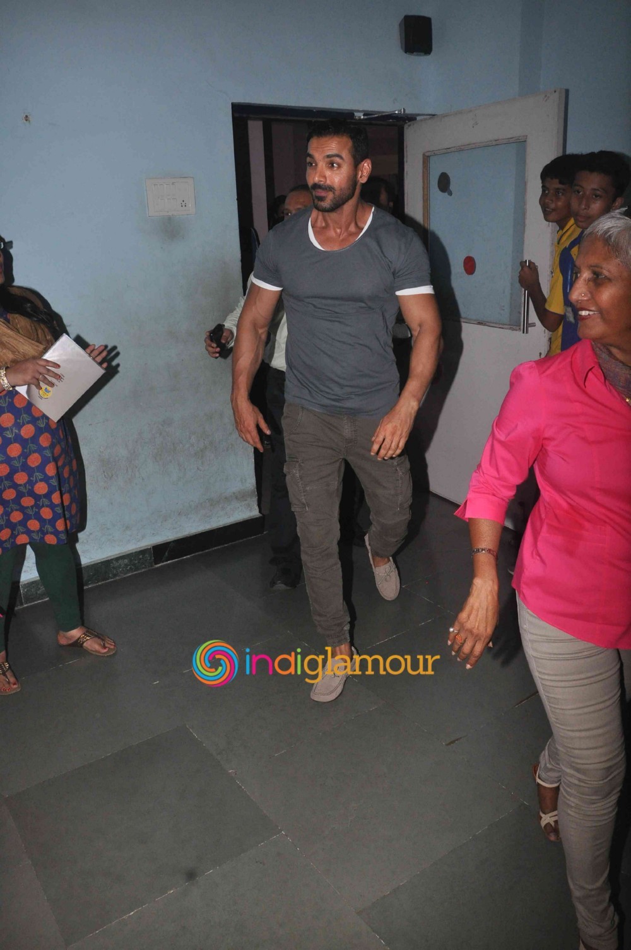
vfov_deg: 67.4
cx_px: 316
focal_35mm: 27
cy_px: 475
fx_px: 712
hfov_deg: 47.8
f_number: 10
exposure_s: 1/250
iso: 1000
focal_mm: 18
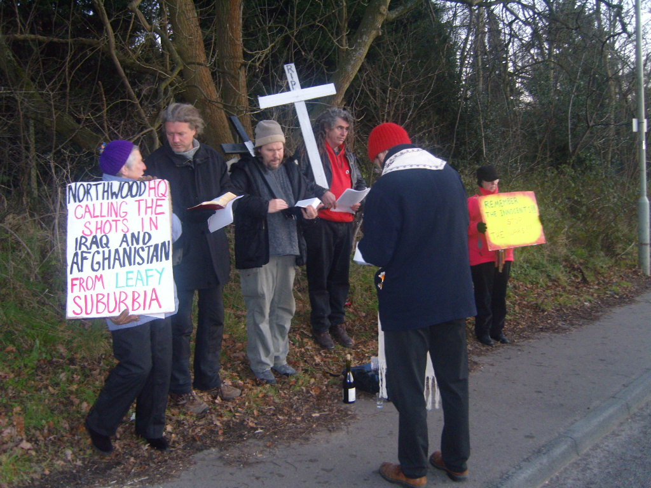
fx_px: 658
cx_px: 326
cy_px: 244
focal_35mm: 35
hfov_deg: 52.6
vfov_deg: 40.7
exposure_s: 1/30
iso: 172
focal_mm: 7.4
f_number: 2.8
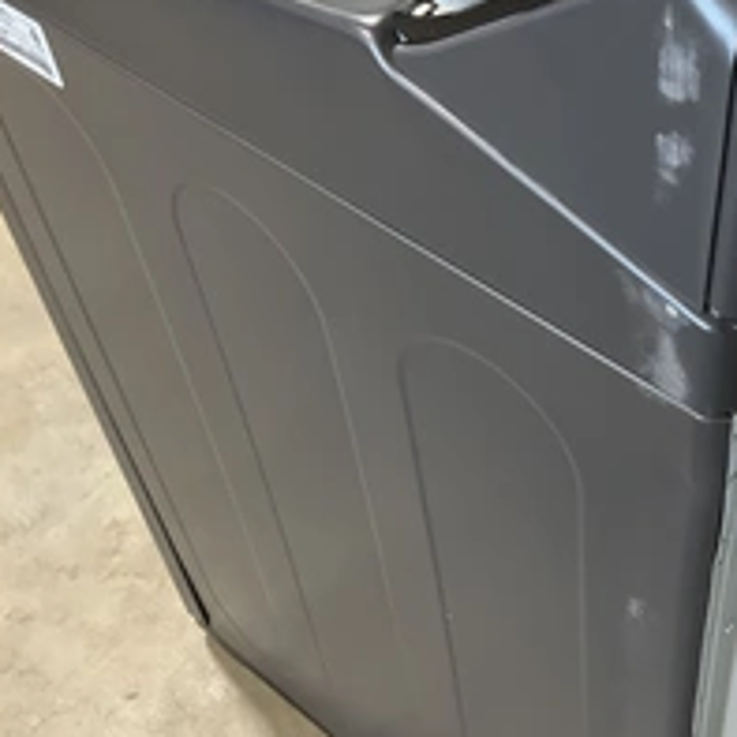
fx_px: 1253
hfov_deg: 31.8
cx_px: 606
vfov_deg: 32.8
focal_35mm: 52
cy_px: 400
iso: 200
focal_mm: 3
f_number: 1.8
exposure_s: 1/60
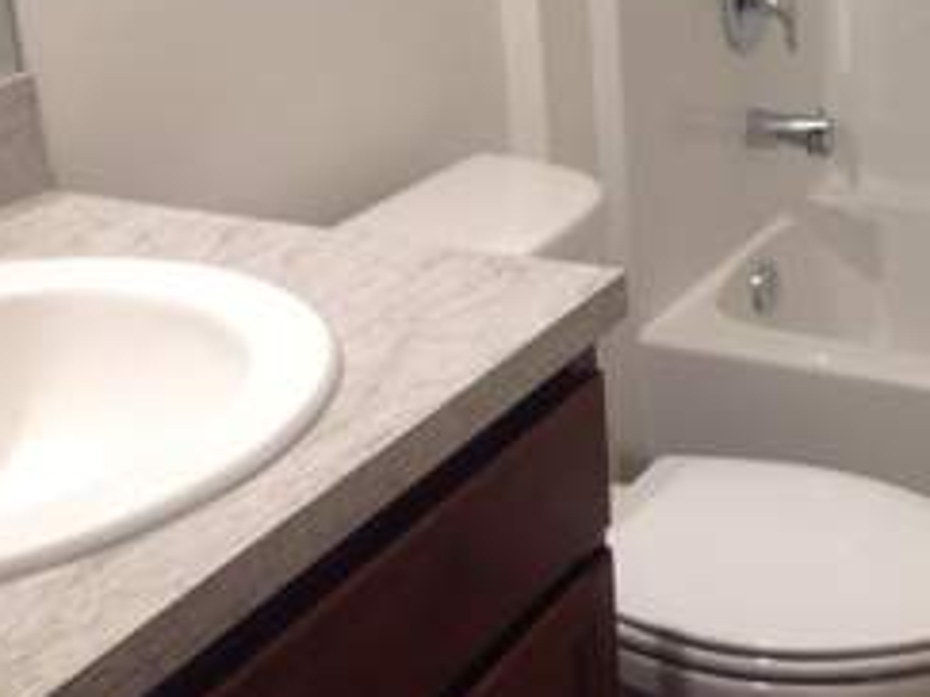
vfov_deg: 21.2
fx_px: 1853
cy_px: 207
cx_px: 838
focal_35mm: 69
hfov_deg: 27.2
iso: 64
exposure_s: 1/15
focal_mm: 4.28
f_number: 2.4
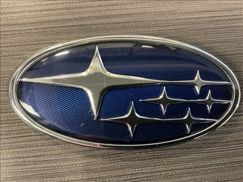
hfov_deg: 61.7
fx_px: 204
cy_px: 91
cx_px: 122
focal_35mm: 29
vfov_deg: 48.2
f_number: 1.8
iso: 400
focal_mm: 3
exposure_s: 1/30
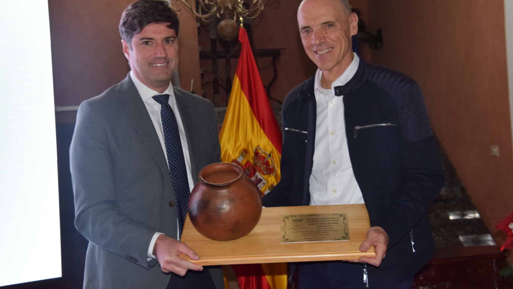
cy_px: 117
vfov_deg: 21.8
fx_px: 748
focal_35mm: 55
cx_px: 262
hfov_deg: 37.8
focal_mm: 32
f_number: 4
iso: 800
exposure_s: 1/80
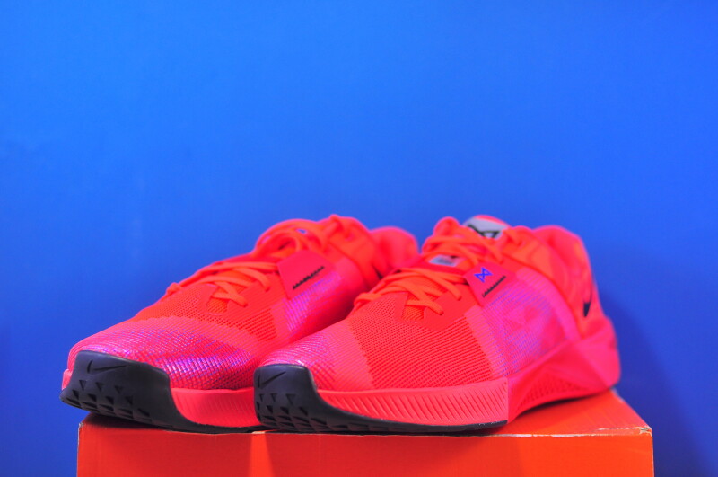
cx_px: 359
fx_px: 1494
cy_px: 238
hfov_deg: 27.0
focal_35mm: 75
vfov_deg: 18.1
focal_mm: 50
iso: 250
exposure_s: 1/320
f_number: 2.2
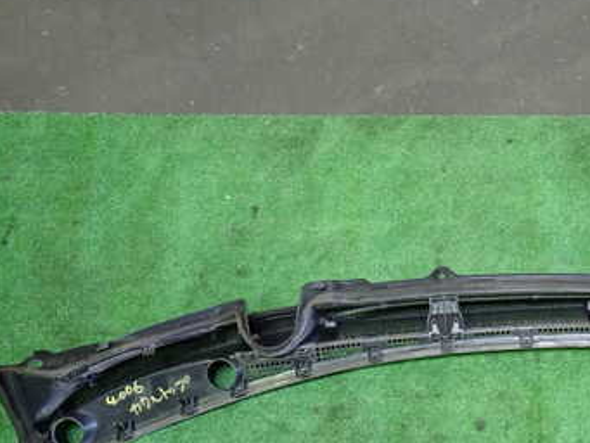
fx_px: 750
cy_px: 308
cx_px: 450
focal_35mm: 44
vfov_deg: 32.5
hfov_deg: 41.5
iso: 320
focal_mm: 4.5
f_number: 2
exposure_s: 1/30
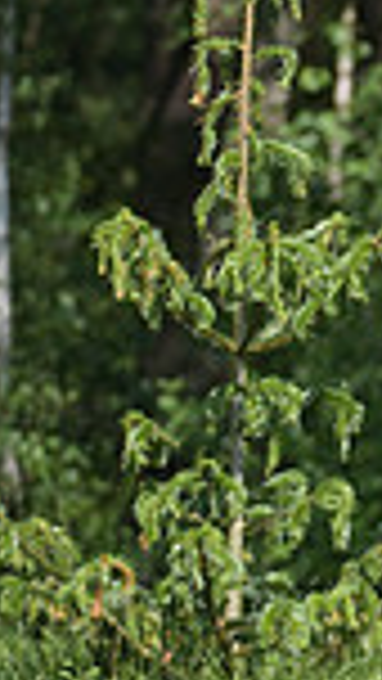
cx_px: 1097
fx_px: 20229
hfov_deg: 1.1
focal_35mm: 1124
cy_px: 128
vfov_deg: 1.9
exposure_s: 1/1250
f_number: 5
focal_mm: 280
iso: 320
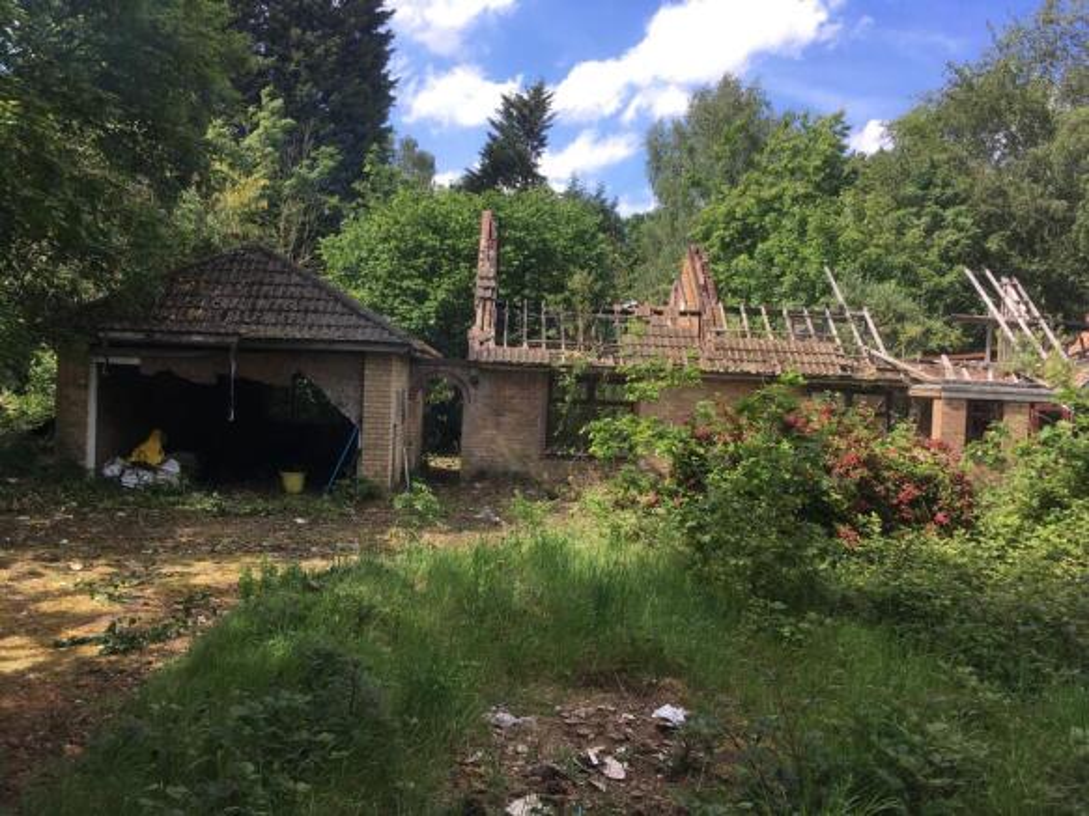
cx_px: 544
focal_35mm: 29
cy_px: 408
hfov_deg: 61.7
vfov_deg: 48.2
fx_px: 912
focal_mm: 4.15
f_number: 2.2
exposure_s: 1/657
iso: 25
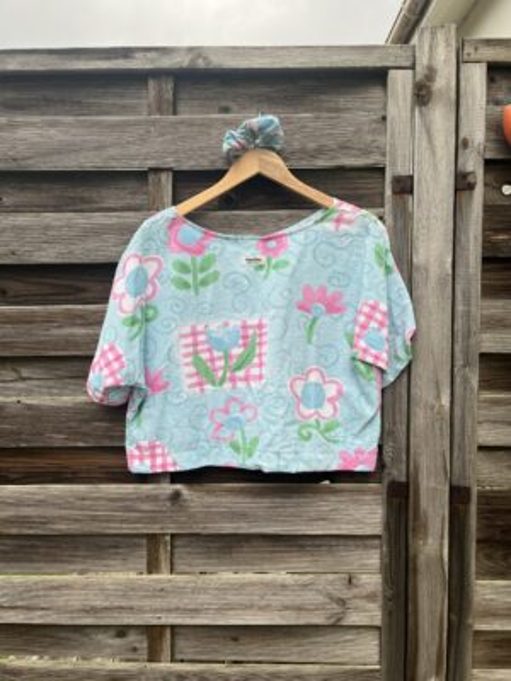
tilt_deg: -3.0
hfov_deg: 53.1
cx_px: 256
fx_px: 512
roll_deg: +0.2
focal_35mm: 26
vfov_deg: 67.3
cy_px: 340
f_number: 1.6
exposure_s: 1/445
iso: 50
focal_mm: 5.1
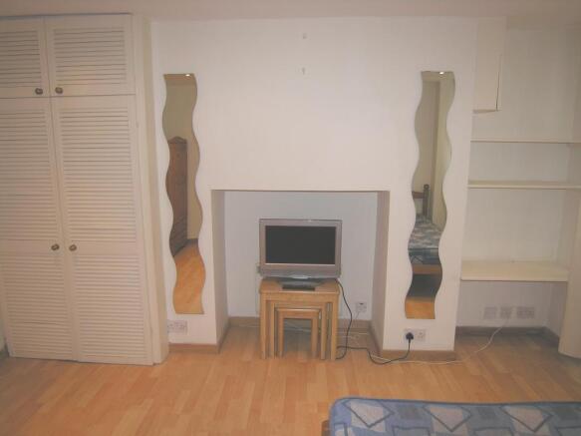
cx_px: 290
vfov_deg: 56.8
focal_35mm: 24
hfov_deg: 71.6
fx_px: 403
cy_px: 218
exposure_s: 1/60.1
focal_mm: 6.1
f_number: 2.6
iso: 50
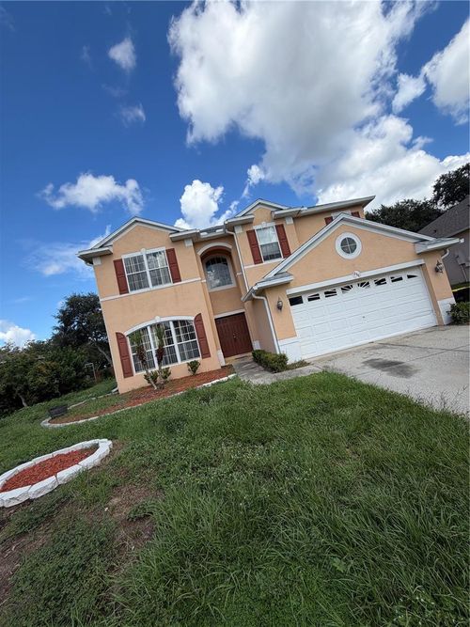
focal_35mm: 14
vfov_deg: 102.1
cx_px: 235
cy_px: 314
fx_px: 254
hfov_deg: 85.7
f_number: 2.2
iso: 25
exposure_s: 1/770
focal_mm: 2.22
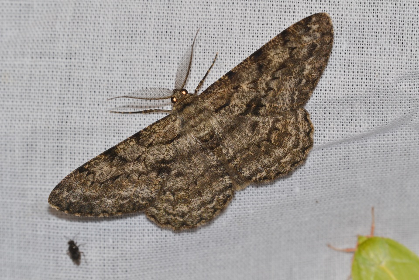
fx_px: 3230
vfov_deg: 5.0
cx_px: 210
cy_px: 140
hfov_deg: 7.4
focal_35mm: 278
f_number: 8
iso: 100
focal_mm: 185
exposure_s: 1/125
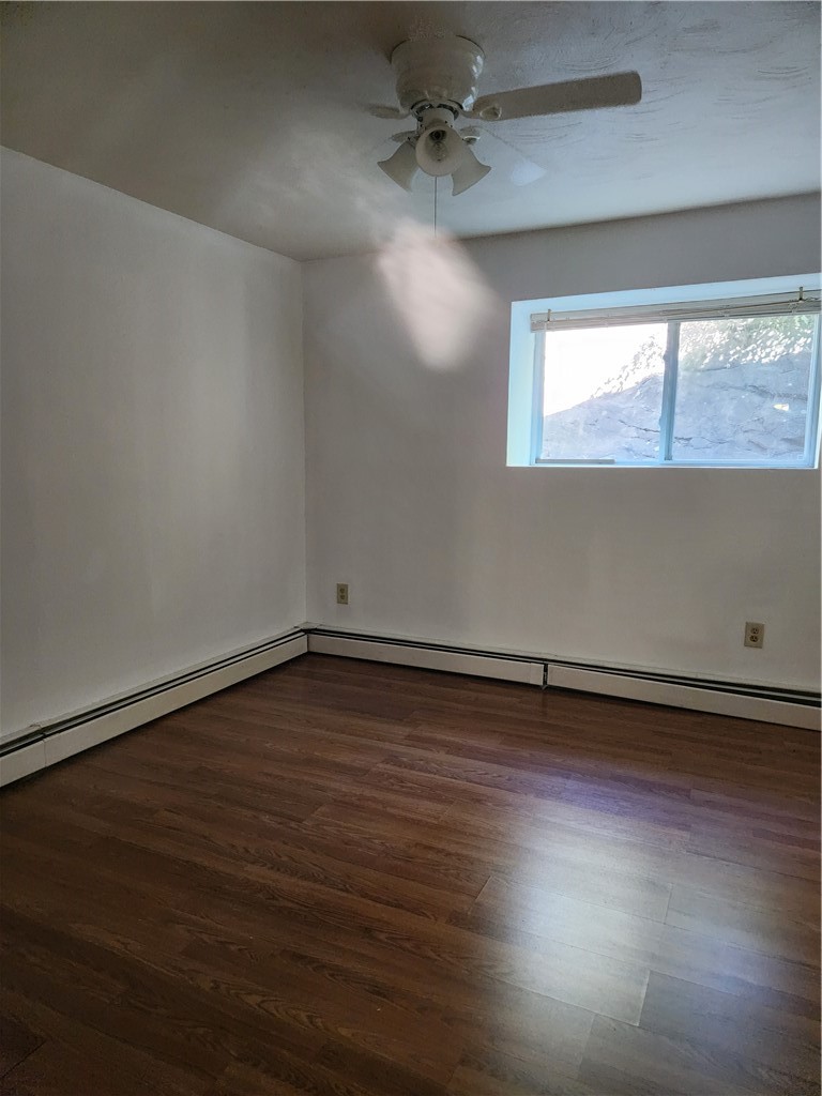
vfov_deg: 73.9
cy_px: 548
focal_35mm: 23
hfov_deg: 58.9
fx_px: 728
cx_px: 411
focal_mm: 5.4
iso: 1000
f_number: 1.8
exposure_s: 1/120
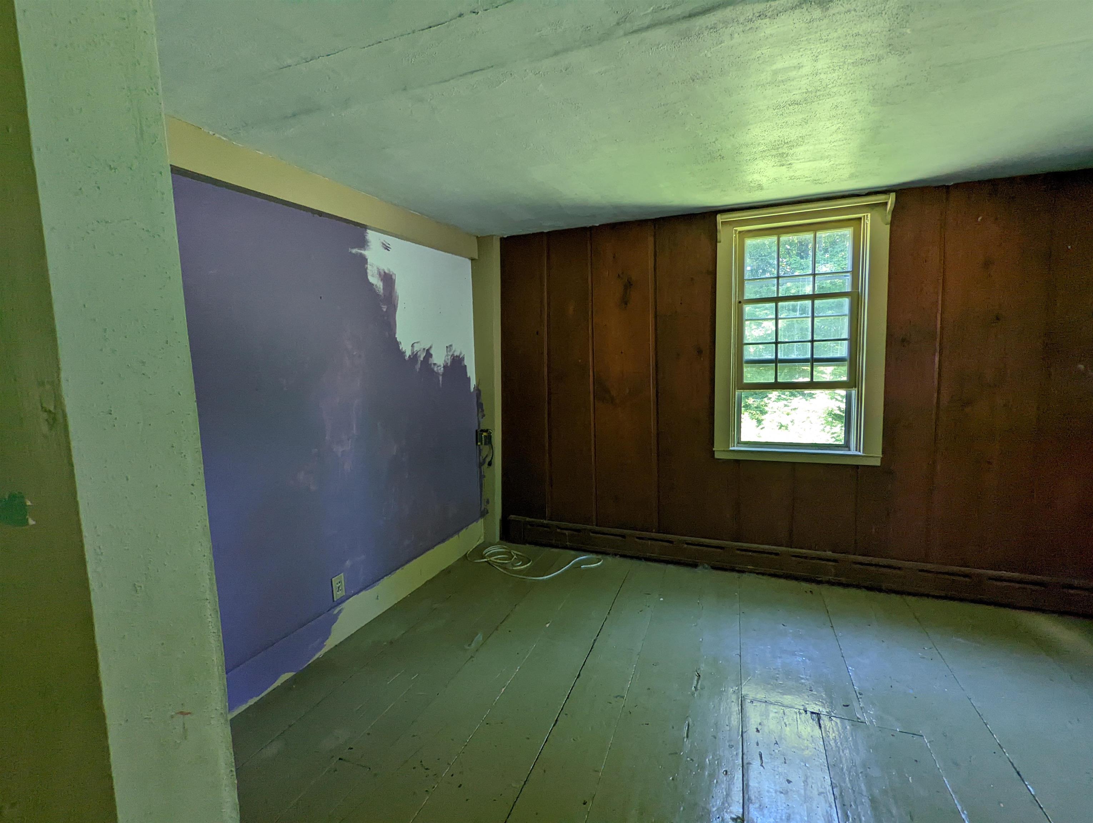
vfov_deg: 78.2
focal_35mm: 16
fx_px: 506
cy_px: 412
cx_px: 546
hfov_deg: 94.4
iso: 124
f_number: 2.2
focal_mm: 2.35
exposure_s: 1/45.2
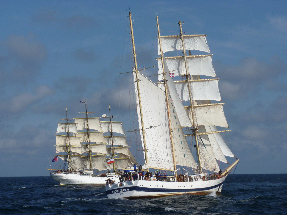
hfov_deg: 16.1
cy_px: 108
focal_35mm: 122
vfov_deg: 12.1
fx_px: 1011
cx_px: 144
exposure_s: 1/500
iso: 80
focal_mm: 21.6
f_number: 7.1
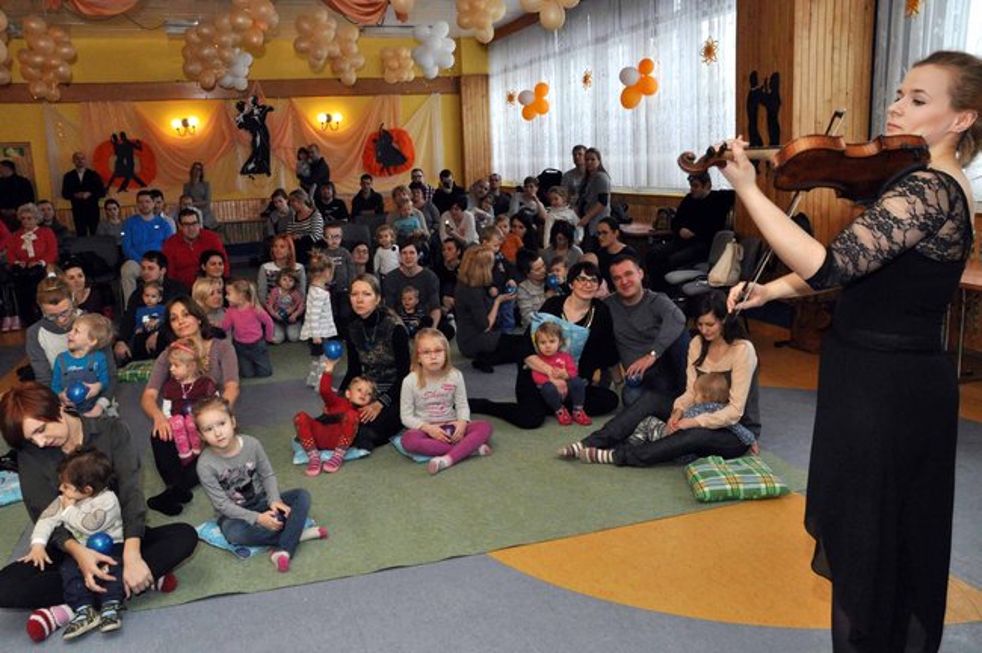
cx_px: 491
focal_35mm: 33
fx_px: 899
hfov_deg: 57.3
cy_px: 326
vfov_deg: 39.9
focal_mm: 22
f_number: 13
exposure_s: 1/60
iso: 1250
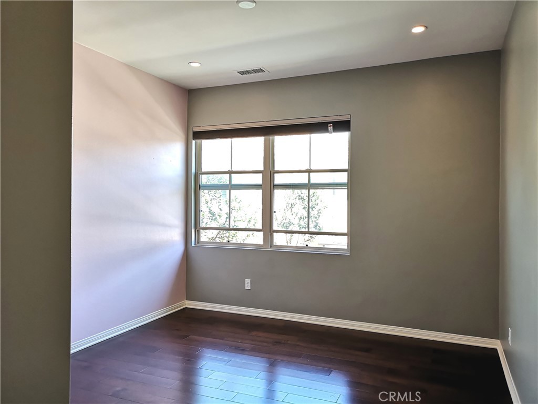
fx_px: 420
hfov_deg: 65.3
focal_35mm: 27
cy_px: 202
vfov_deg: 51.4
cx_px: 269
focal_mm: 5.58
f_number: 1.8
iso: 100
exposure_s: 3
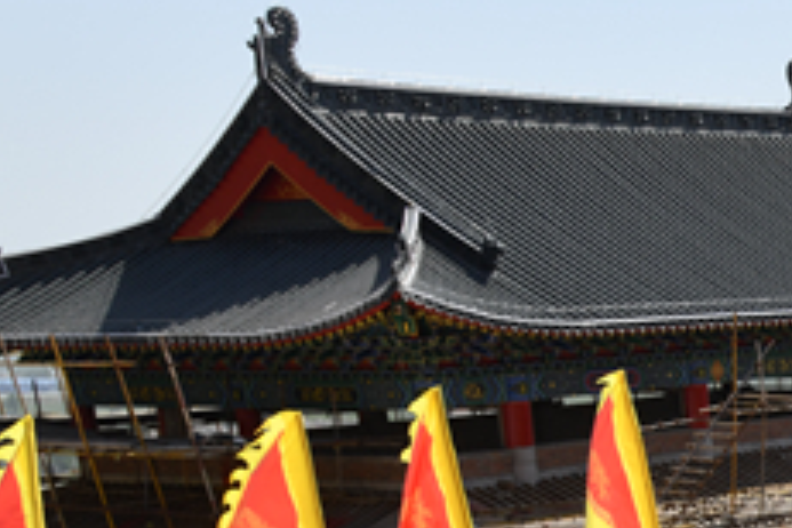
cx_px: 1361
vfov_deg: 12.6
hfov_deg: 16.8
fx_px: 2288
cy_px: 742
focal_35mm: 104
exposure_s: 1/320
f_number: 9
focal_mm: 30
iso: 125
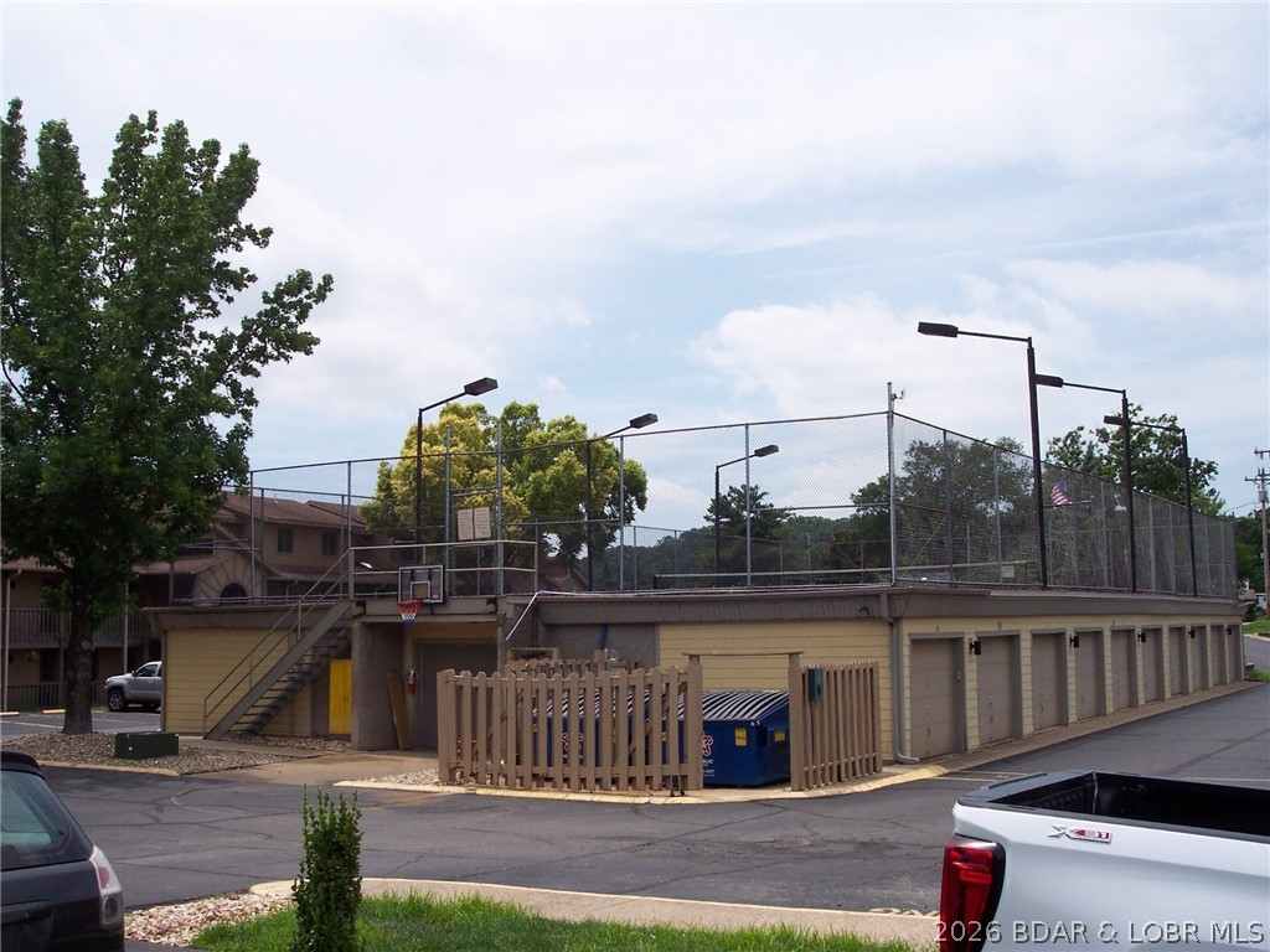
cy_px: 476
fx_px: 1394
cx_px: 635
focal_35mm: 38
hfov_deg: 49.0
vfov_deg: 37.7
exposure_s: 1/700
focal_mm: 8
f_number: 4.8
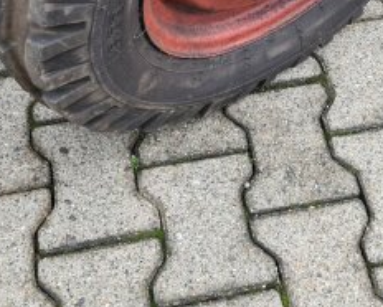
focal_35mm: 70
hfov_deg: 27.1
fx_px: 794
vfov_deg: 20.2
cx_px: 216
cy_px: -81
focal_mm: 5.4
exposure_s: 1/50
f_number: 1.8
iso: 125
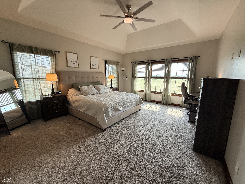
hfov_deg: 102.1
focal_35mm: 14
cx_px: 122
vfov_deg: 85.7
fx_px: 99
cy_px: 92
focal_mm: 2.22
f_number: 2.2
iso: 80
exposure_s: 1/99
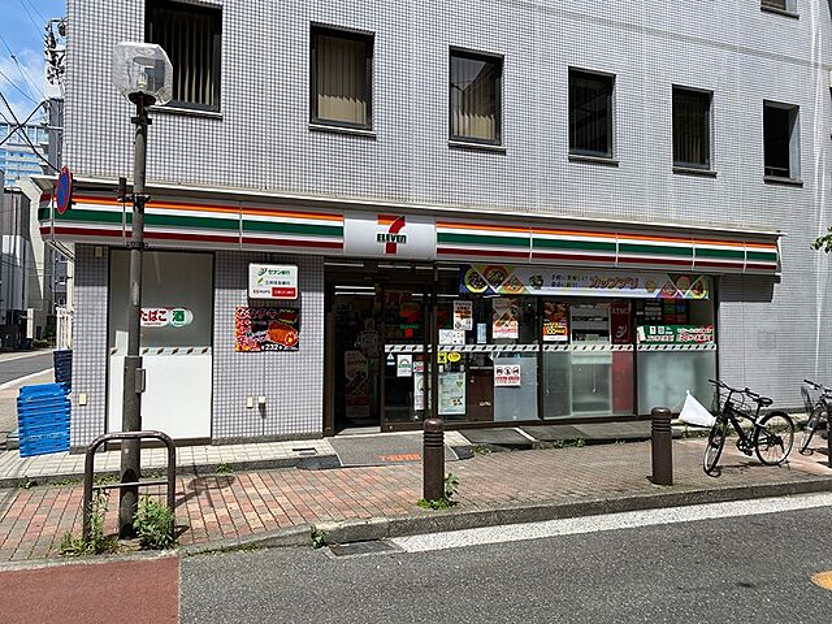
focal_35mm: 26
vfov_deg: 53.1
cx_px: 416
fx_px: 625
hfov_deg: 67.3
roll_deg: +0.2
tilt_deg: +1.7
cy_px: 312
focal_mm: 4.25
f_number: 1.8
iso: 32
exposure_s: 1/2183
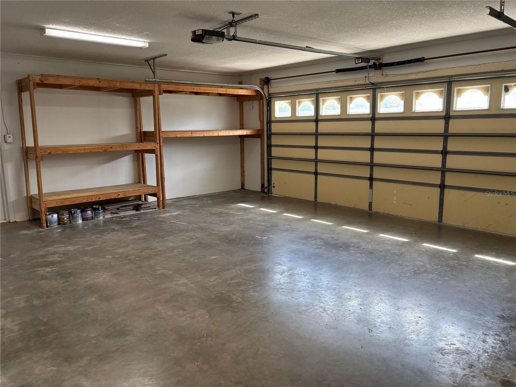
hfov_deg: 67.3
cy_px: 194
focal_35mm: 26
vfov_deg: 53.1
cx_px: 258
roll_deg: +1.0
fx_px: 388
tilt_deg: -10.6
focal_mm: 5.96
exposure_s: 1/120
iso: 160
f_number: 1.6
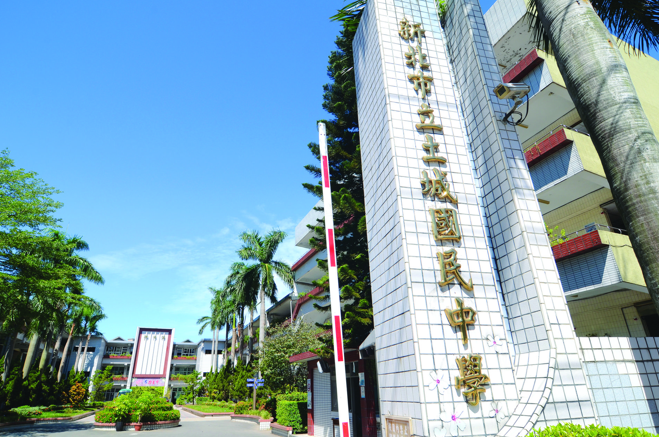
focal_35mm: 19
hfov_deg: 87.0
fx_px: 347
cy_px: 229
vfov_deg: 64.3
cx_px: 324
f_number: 10
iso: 200
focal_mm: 12
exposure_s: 1/200
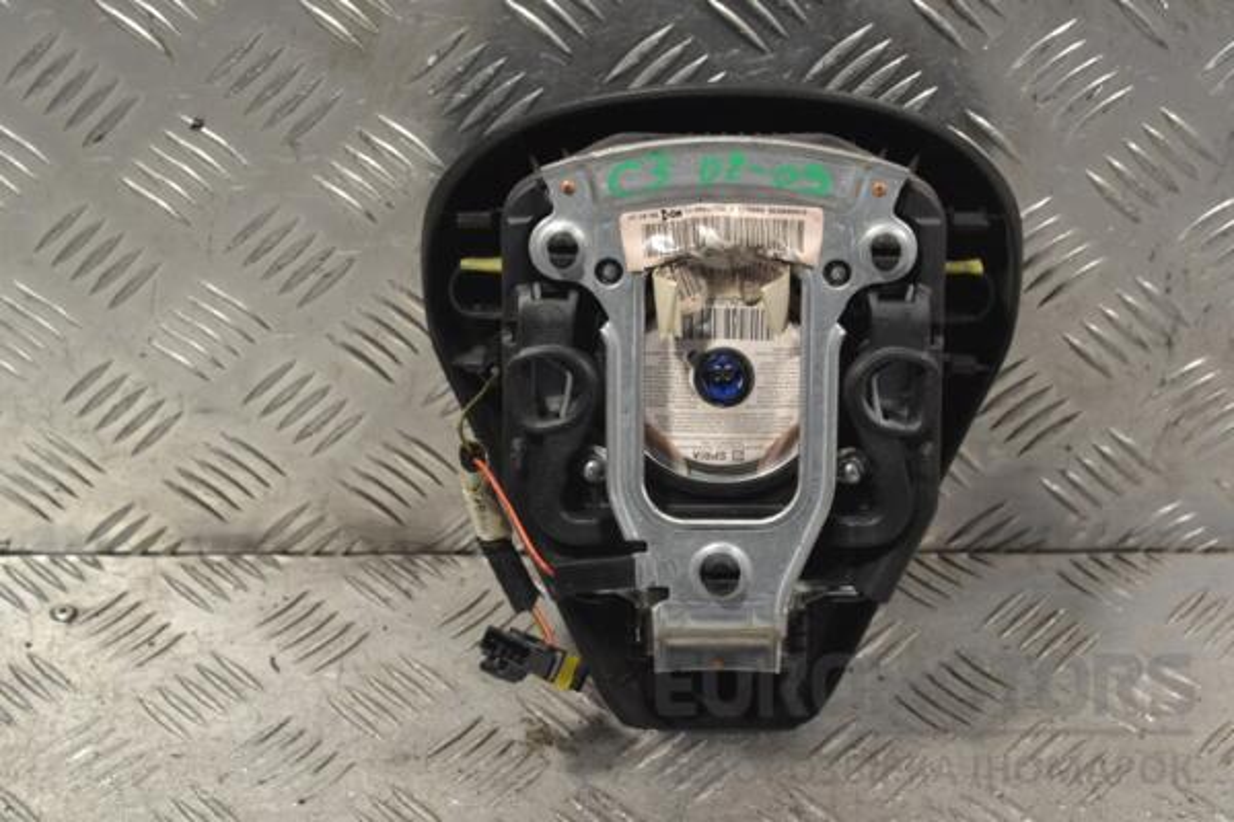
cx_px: 617
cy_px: 411
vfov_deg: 18.9
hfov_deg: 28.1
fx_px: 2468
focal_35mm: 72
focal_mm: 48
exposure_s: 1/320
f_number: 9
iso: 3200
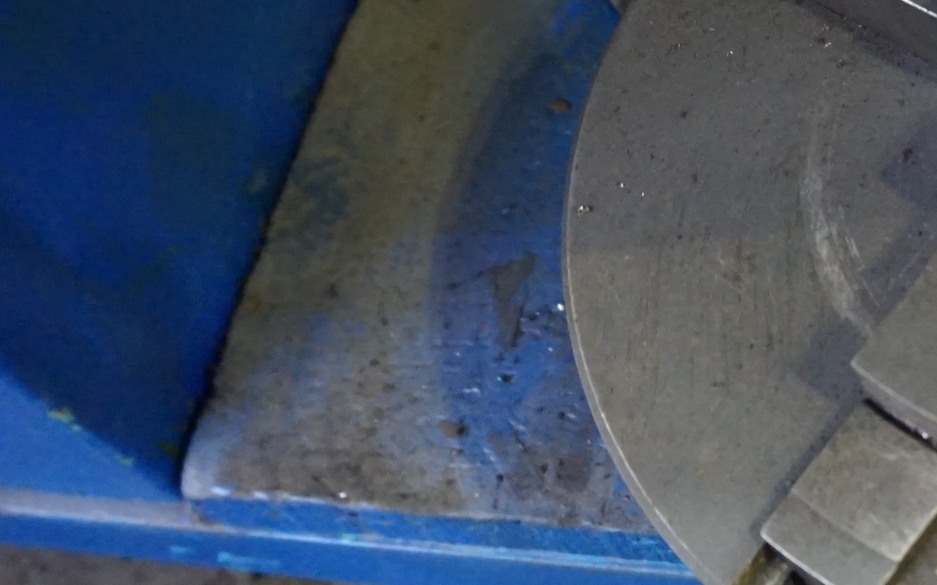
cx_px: 1062
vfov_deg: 19.4
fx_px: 1711
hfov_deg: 27.7
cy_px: 359
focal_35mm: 67
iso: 3200
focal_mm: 16
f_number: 3.5
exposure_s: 1/13
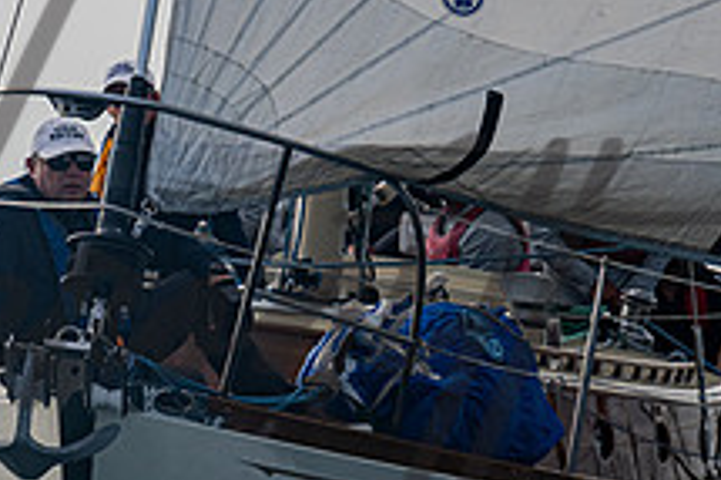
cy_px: 217
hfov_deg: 3.6
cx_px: -41
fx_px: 11507
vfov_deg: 2.4
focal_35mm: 575
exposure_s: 1/800
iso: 400
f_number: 6.3
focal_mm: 170
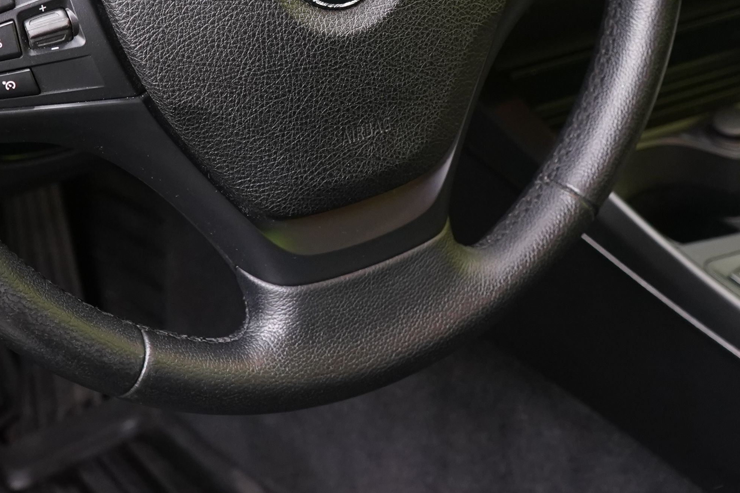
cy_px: 16
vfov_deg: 14.8
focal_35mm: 91
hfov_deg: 22.4
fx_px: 1871
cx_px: 432
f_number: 5
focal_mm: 30
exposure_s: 1/15
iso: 1600
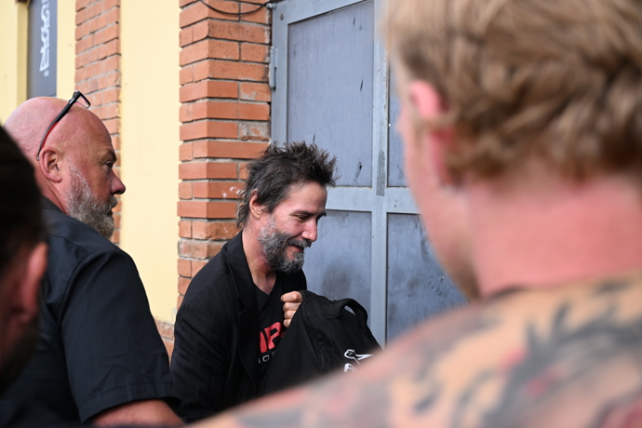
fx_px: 820
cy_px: 214
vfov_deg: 29.2
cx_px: 321
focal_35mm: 46
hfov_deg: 42.7
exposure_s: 1/1600
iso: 800
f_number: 5
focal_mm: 46
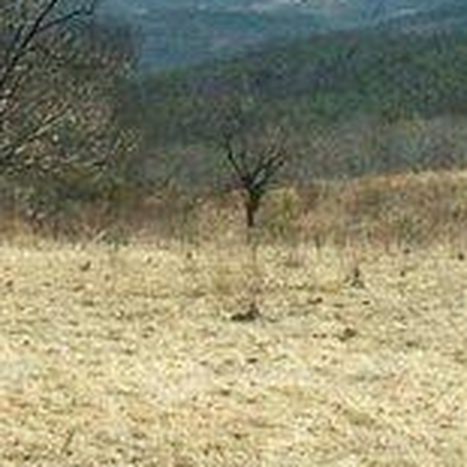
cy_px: 6
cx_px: 600
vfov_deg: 8.5
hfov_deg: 8.4
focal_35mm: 205
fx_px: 3129
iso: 64
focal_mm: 7.2
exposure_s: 1/750
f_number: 6.7
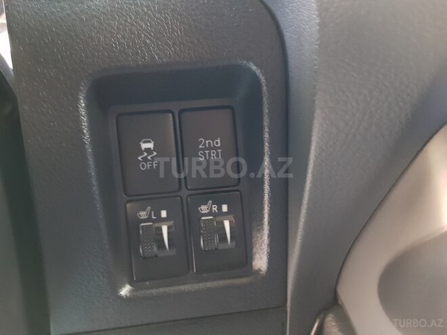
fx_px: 336
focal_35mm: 26
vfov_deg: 53.1
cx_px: 224
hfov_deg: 67.3
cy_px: 168
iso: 800
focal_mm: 4.2
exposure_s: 1/10
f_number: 1.7
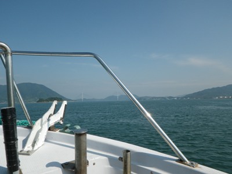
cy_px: 87
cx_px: 116
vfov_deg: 49.7
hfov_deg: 63.4
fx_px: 188
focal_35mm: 28
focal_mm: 5
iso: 80
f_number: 4.2
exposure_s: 1/1000
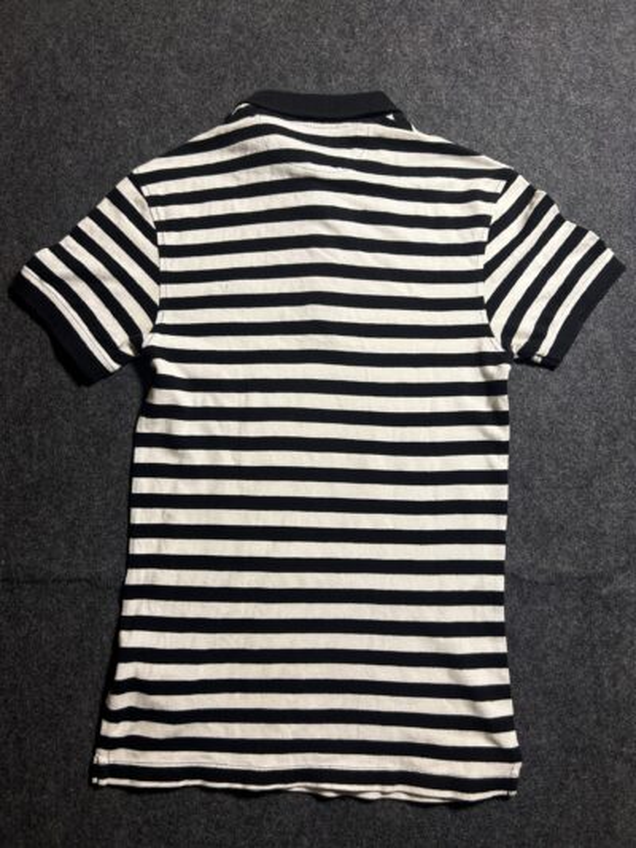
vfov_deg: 67.3
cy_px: 424
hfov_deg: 53.1
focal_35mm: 26
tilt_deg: -60.0
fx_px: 637
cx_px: 318
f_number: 1.5
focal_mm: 5.7
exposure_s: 1/50
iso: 100
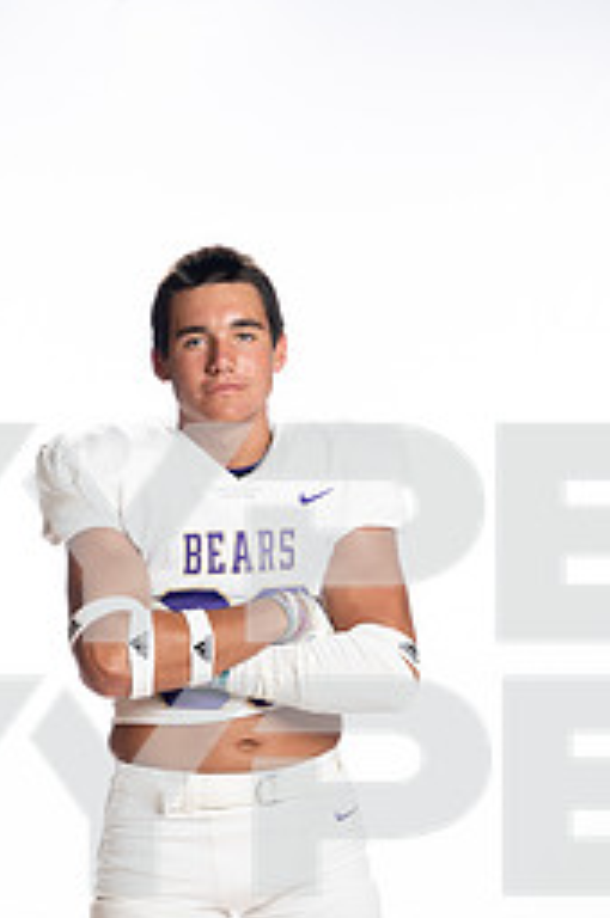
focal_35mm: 88
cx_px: 212
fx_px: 2243
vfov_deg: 22.7
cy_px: 789
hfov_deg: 15.5
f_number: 8
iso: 800
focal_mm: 50
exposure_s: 1/250
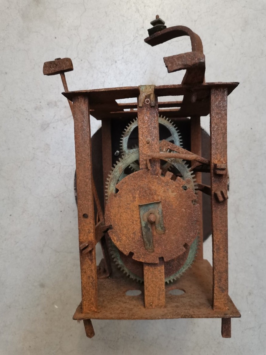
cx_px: 133
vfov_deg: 67.3
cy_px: 178
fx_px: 266
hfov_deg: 53.1
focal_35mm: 26
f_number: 1.8
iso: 320
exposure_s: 1/50
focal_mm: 4.75
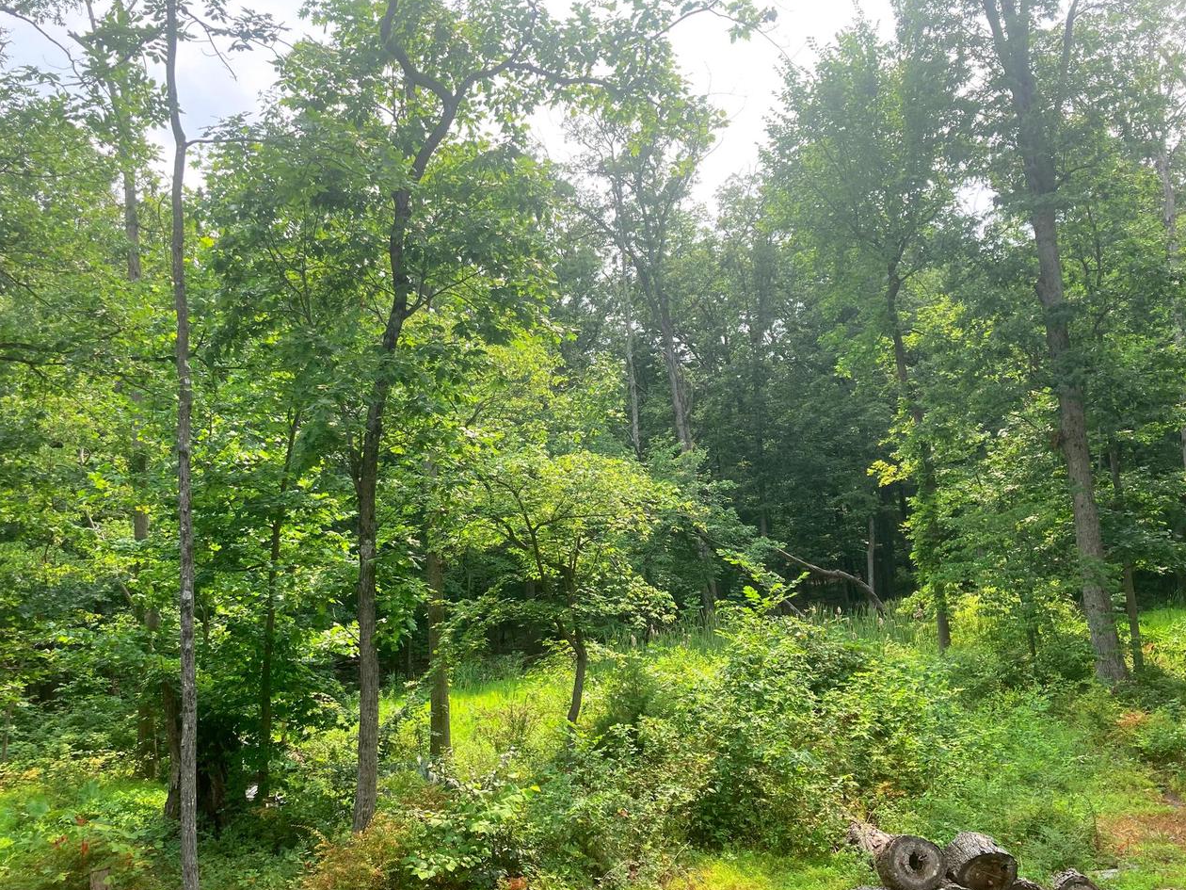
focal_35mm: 32
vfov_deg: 44.1
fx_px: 1096
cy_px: 499
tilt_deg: +6.4
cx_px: 526
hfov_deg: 56.7
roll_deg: +2.8
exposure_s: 1/505
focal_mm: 4
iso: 20
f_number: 1.8
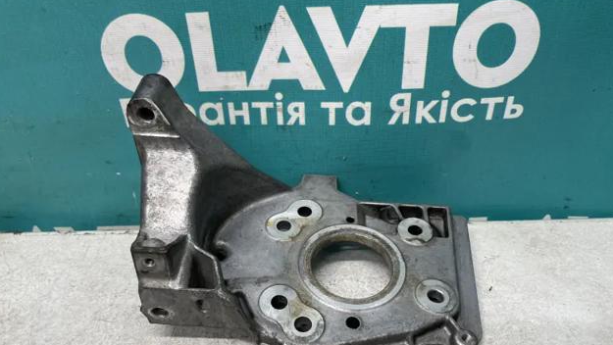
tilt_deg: -35.4
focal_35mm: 29
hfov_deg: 66.0
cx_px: 304
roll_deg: +3.6
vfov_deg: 40.0
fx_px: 472
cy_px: 211
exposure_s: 1/100
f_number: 1.6
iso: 125
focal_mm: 4.2
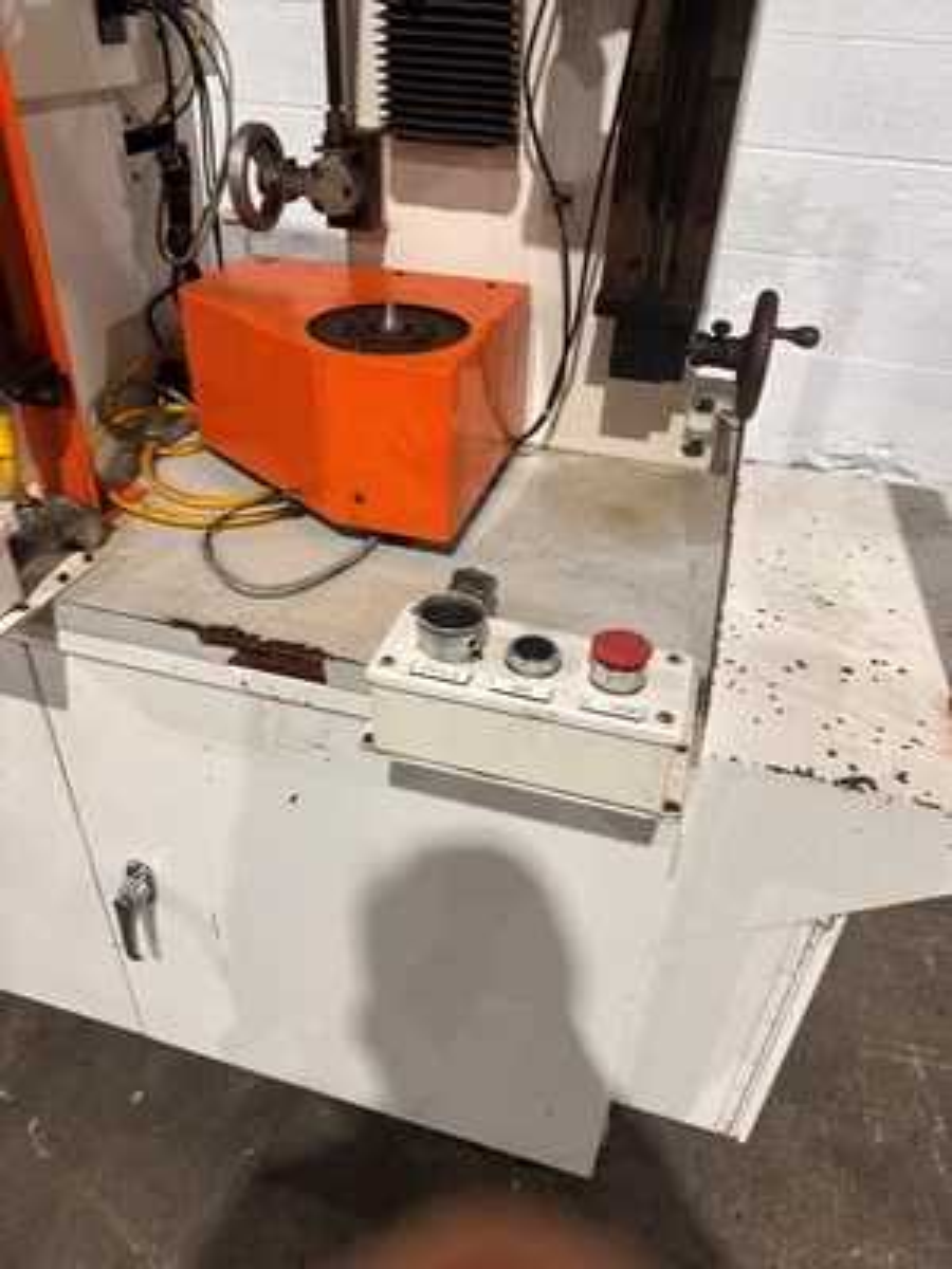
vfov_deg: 71.6
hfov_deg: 56.8
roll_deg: -3.6
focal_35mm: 24
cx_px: 476
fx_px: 880
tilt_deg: -33.5
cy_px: 634
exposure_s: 1/60
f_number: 1.78
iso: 200
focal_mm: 6.86
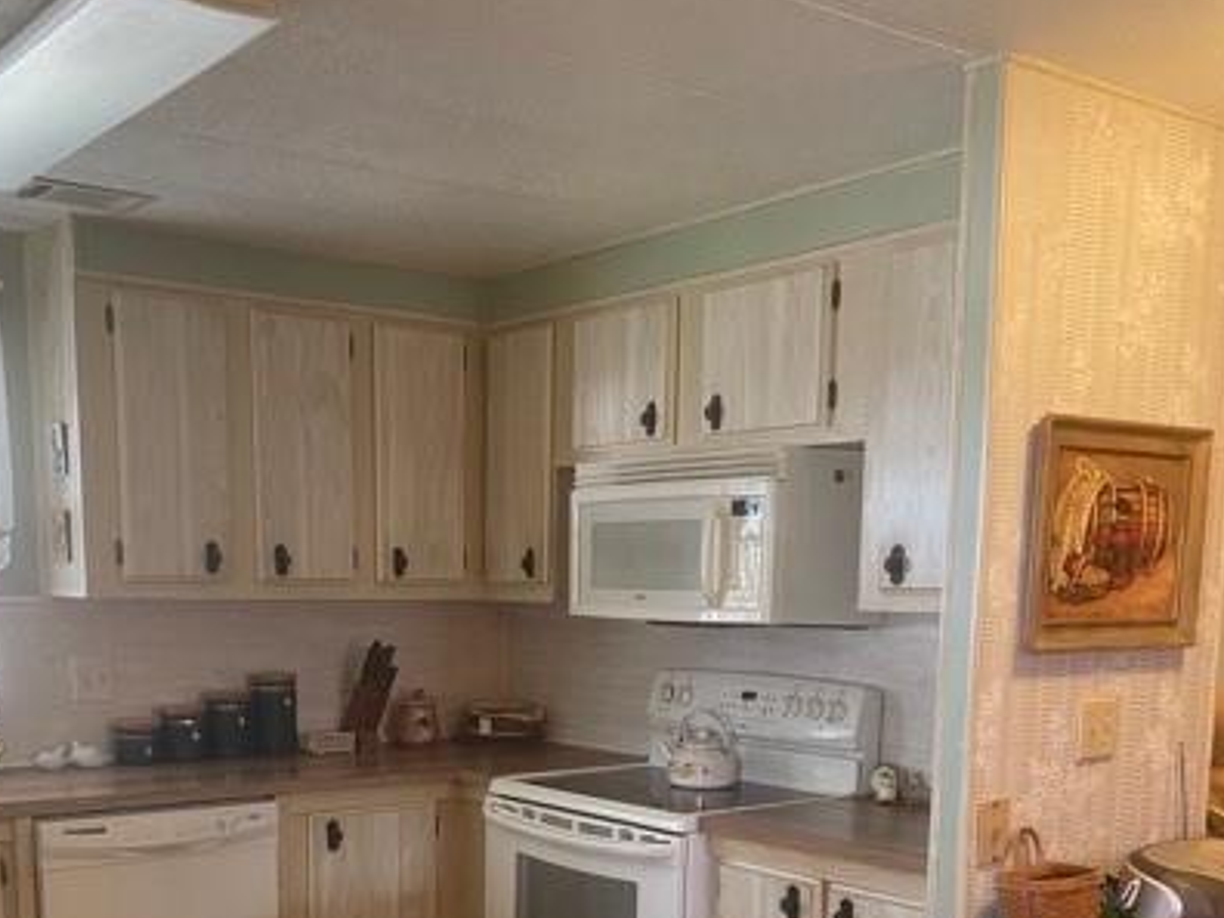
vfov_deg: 32.7
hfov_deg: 44.6
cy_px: 816
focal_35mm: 42
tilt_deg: -7.1
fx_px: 1485
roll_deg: +0.8
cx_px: 498
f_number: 1.6
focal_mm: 4.2
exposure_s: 1/60
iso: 200
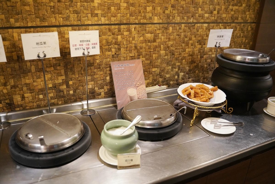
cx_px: 138
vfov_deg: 46.4
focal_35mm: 28
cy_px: 92
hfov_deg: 65.5
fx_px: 214
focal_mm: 28
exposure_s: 1/160
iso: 4000
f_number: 2.8
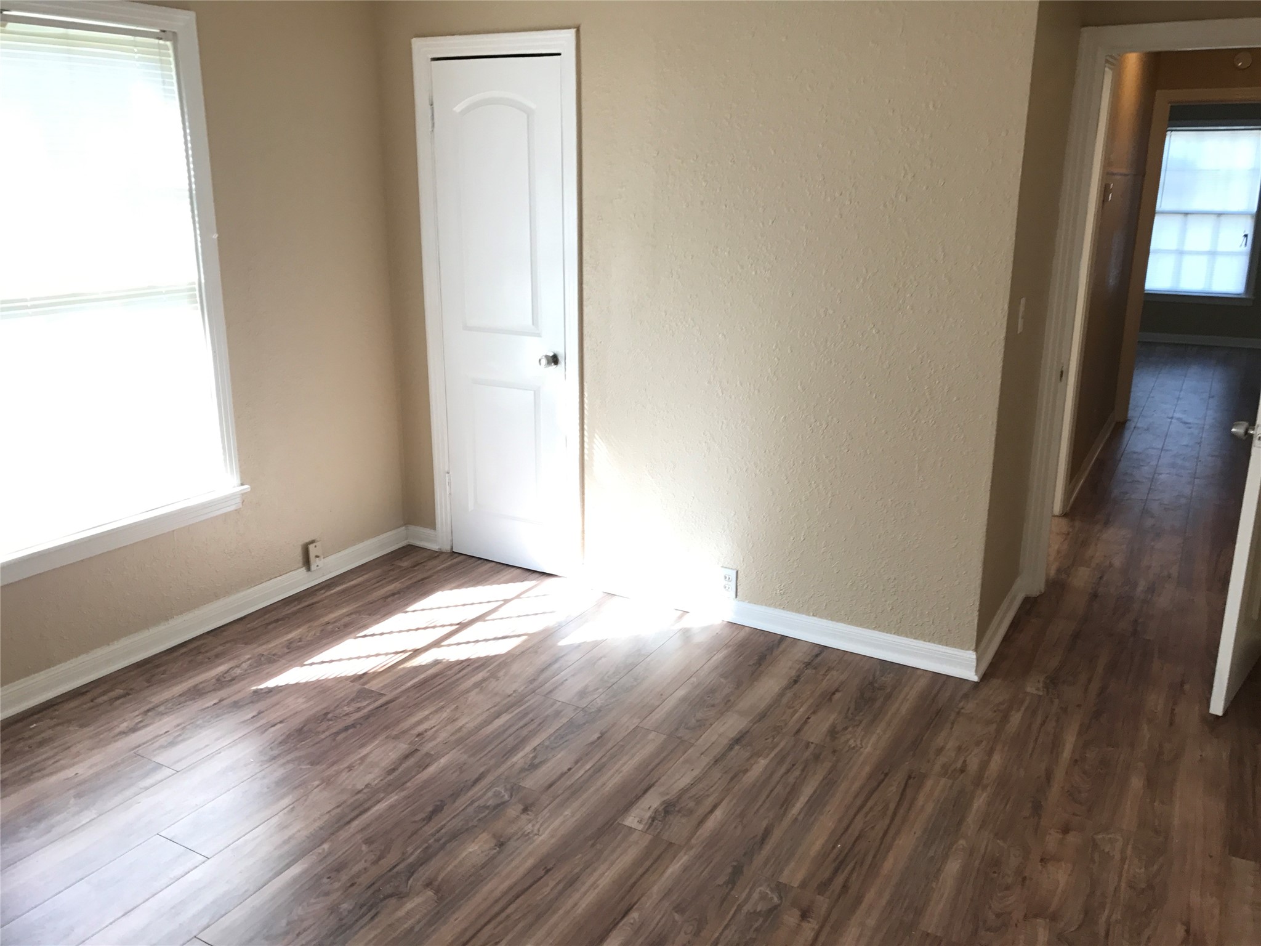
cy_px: 473
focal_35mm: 28
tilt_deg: -14.8
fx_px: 1020
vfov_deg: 49.7
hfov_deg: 63.4
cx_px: 630
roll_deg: +0.8
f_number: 1.8
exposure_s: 1/60
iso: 32
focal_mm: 3.99
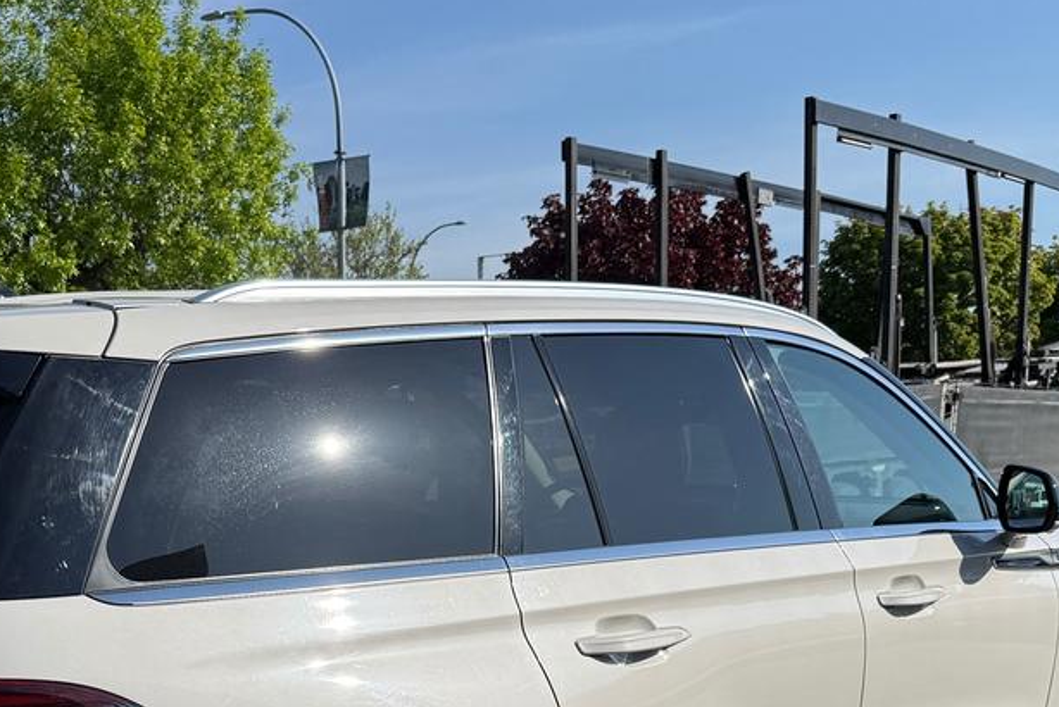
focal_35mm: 52
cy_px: 764
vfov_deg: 24.4
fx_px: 1530
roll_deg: -0.6
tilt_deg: -11.3
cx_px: 471
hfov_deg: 38.1
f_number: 1.78
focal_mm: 6.76
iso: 80
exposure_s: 1/5714
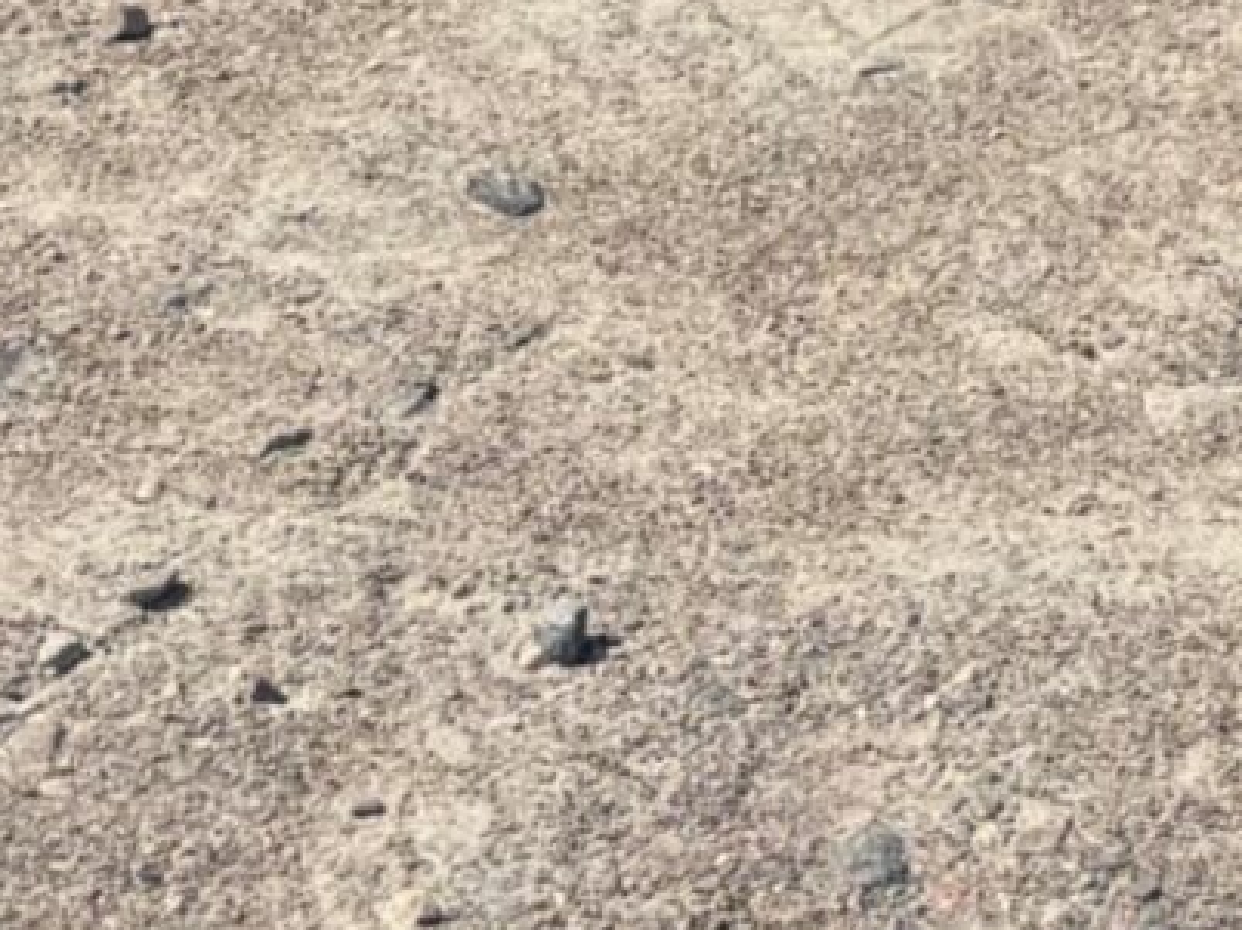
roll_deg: -1.9
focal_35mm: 153
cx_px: 2113
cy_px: -1947
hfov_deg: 12.0
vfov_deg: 8.1
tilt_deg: -8.2
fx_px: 5486
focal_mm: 6.76
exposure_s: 1/3802
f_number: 1.78
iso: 80
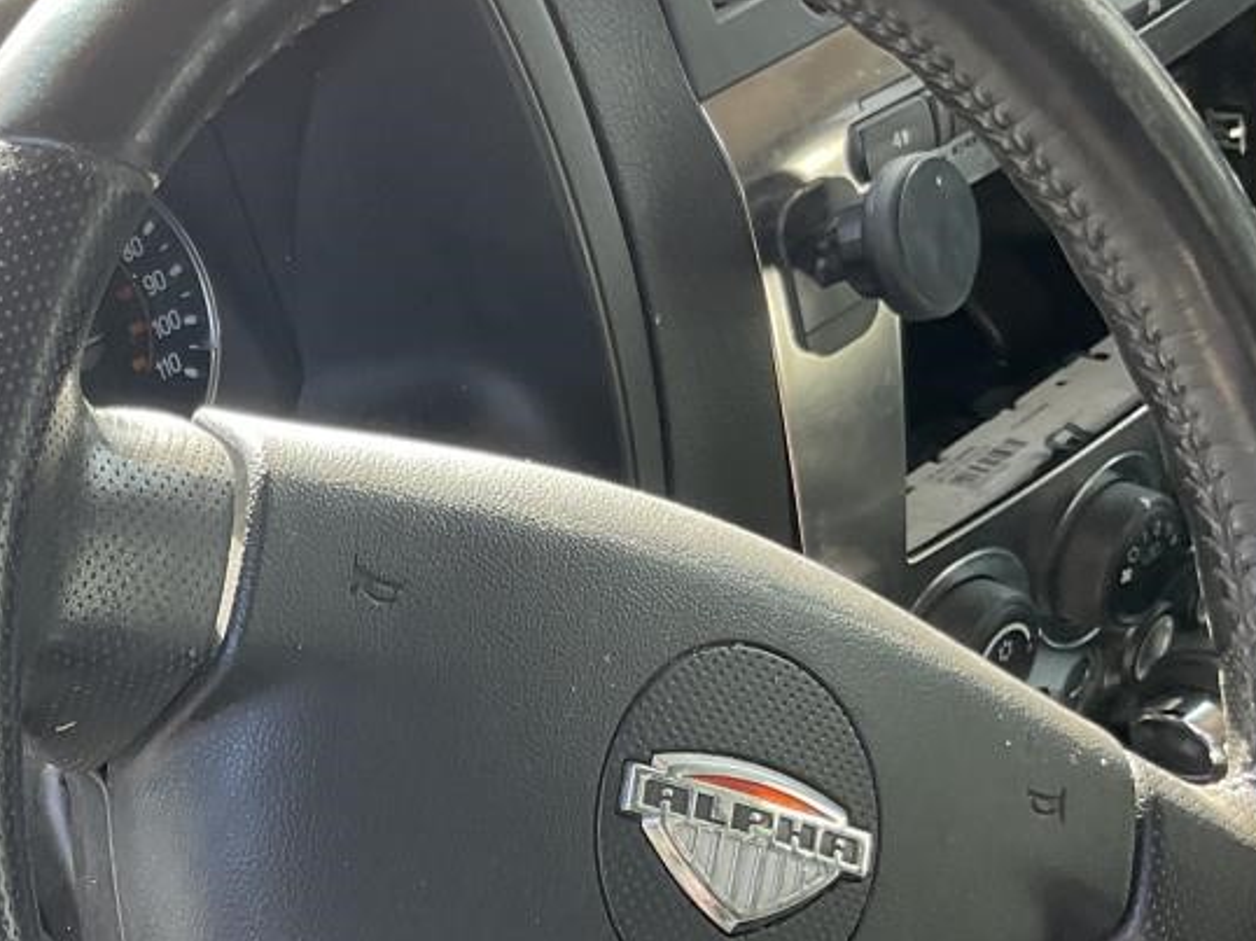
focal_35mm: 69
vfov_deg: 21.1
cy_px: 722
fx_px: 2502
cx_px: 58
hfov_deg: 26.9
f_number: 1.8
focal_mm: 3
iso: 32
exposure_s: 1/120
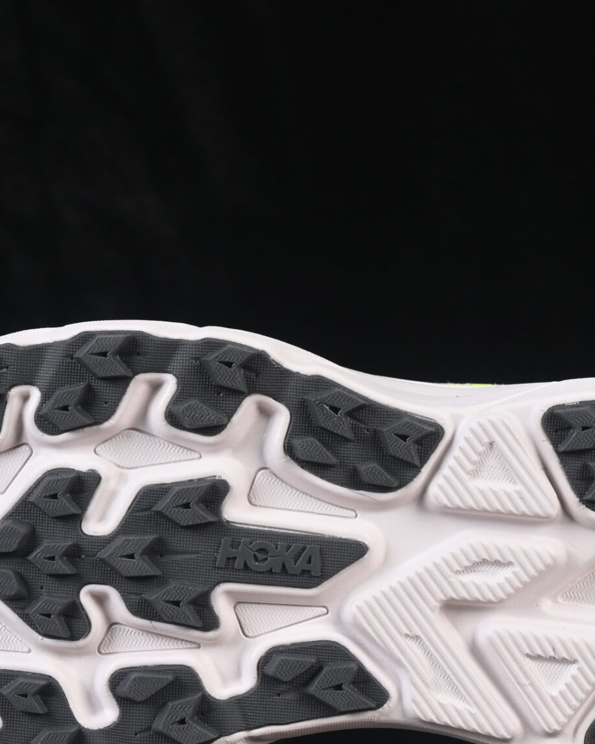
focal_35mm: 157
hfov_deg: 9.8
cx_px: 347
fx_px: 3457
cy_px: 444
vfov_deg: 12.3
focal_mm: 50
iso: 160
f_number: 8
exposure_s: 1/80
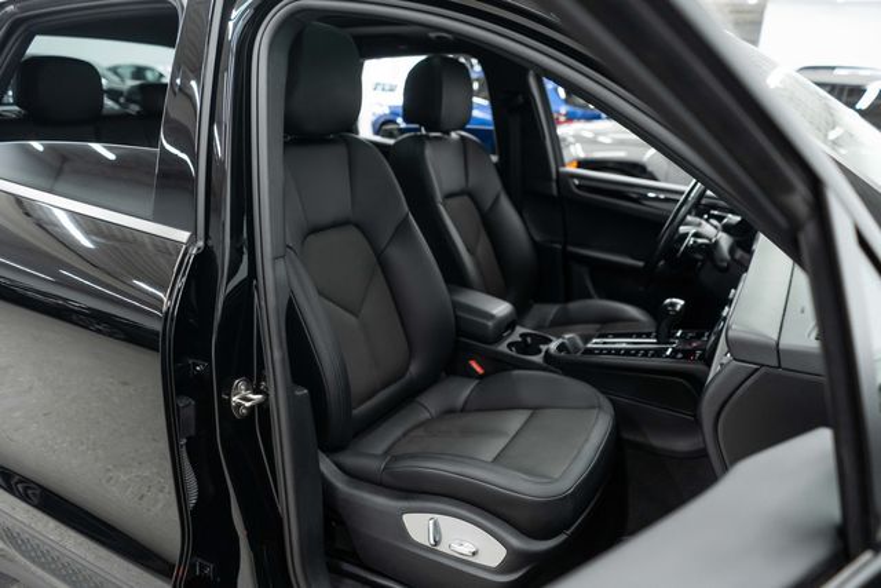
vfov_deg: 46.4
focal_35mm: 28
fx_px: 685
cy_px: 294
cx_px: 440
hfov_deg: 65.5
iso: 1000
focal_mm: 28
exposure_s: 1/50
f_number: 3.2
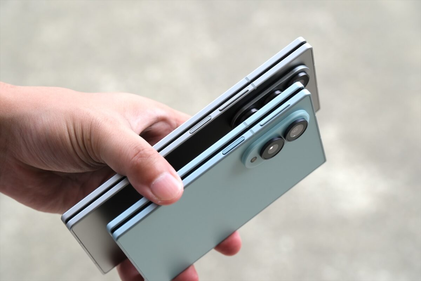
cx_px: 210
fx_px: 971
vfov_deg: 16.5
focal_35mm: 83
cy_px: 140
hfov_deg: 24.5
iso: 160
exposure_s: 1/300
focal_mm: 55
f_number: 5
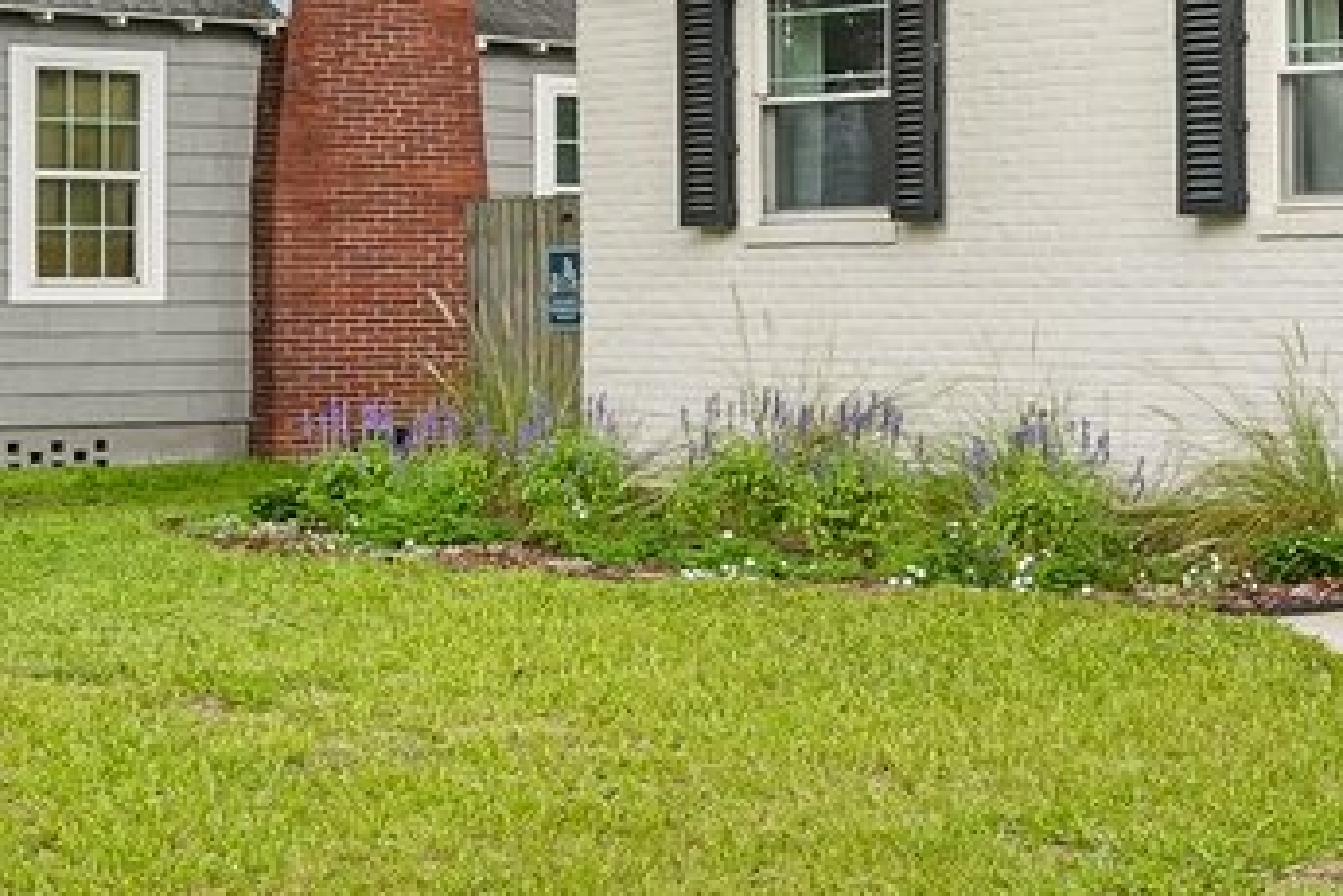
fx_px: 3096
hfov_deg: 19.7
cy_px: 205
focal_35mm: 83
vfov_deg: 16.4
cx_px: 2242
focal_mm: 14
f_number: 11
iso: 400
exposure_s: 1/60
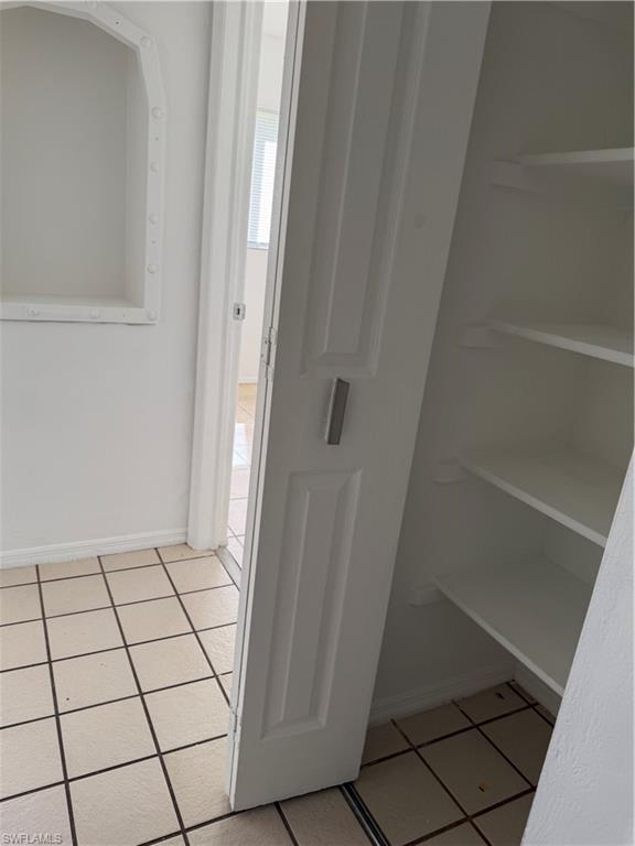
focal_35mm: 24
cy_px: 423
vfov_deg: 71.6
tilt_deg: -16.8
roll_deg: -6.5
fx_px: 587
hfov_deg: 56.8
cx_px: 318
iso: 80
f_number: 1.78
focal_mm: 6.76
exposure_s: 1/173
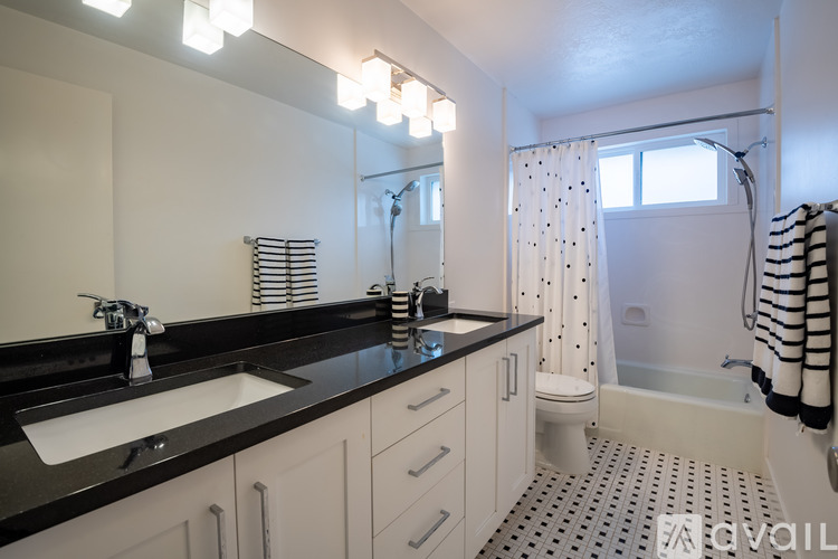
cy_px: 280
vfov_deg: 73.7
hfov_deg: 96.7
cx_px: 419
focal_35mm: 16
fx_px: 372
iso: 500
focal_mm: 16
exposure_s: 1/60
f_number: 10
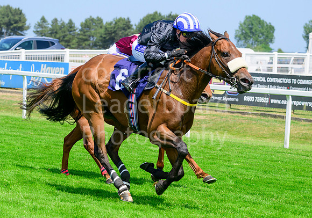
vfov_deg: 9.5
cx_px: 133
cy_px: 115
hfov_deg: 13.6
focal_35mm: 149
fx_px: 1312
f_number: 6.3
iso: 400
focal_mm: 130
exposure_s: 1/2000
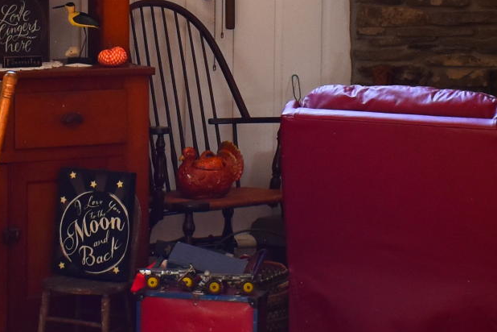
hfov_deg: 15.6
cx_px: 186
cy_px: 50
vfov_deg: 10.4
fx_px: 1808
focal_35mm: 131
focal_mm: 18
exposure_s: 1/100
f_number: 5
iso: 400
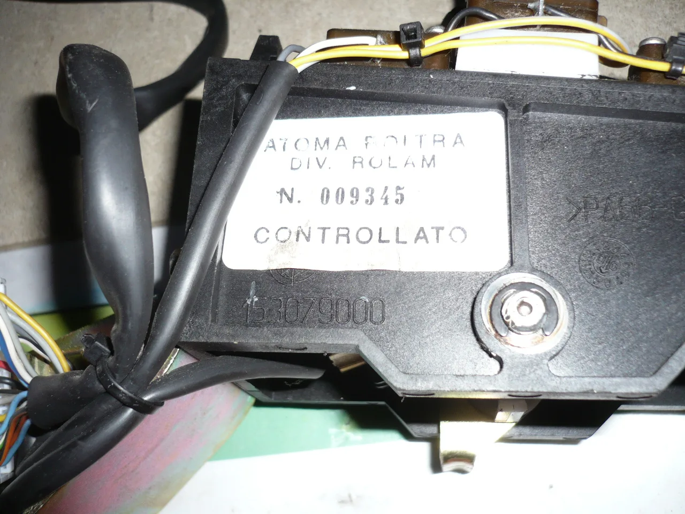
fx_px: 693
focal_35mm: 35
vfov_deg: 40.7
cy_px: 257
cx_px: 342
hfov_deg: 52.6
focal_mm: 5.8
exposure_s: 1/30
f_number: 2.8
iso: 100
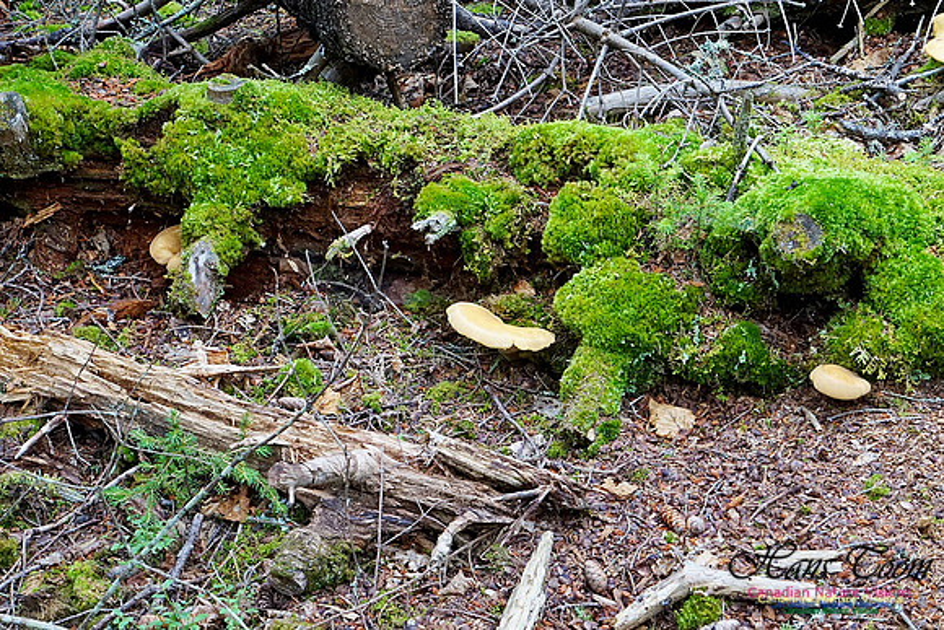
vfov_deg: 16.6
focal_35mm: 82
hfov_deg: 24.6
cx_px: 472
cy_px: 315
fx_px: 2164
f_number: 13
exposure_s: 1/40
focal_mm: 55
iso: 1000
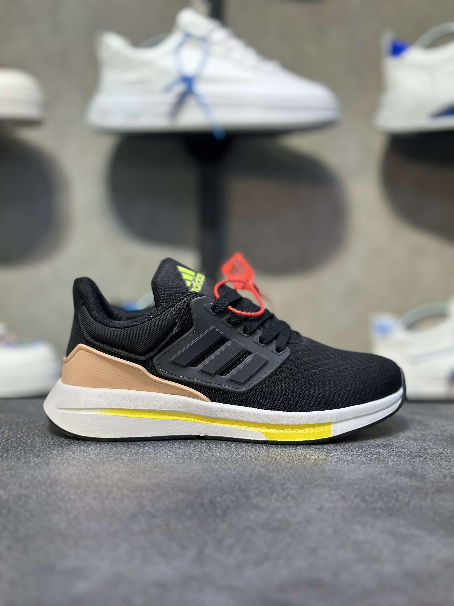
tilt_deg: -6.3
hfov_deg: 30.3
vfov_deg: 39.7
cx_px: 227
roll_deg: -1.2
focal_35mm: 48
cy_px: 303
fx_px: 839
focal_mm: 6.86
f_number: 1.78
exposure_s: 1/141
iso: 64
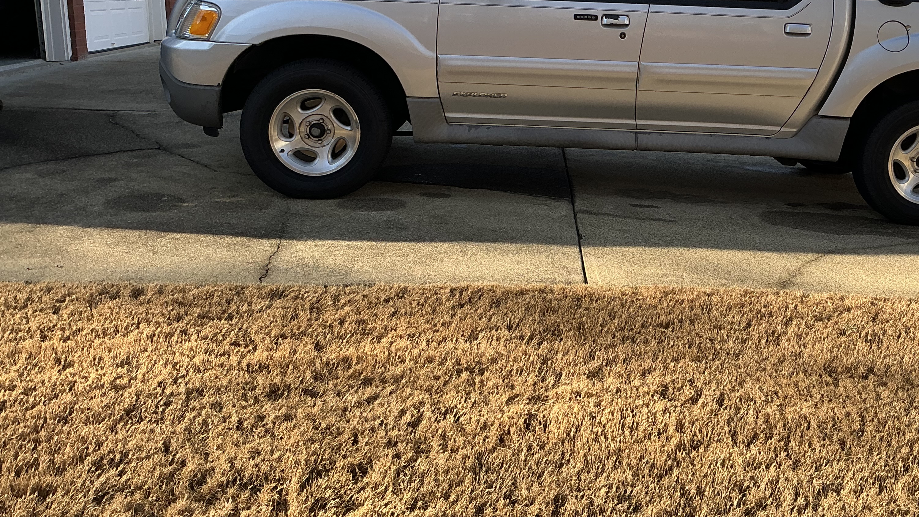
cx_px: 617
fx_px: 999
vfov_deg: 28.4
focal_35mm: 41
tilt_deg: -7.2
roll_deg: +2.4
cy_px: 102
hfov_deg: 48.5
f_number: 1.8
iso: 25
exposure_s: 1/320
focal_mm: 3
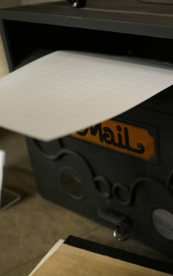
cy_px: 149
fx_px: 370
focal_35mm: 49
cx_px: 180
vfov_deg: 41.0
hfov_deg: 24.9
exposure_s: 1/125
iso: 2000
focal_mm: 15
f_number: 1.7
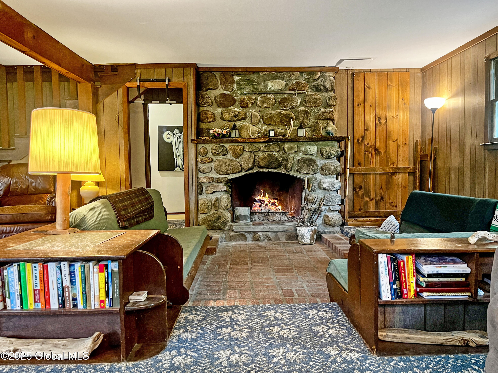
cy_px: 186
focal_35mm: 26
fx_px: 374
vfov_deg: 53.1
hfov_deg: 67.3
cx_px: 249
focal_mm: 5.1
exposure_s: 1/40
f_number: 1.6
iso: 500
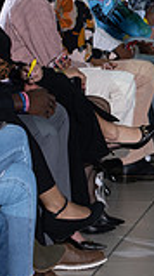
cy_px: 96
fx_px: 2171
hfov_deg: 4.0
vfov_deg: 7.2
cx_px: 362
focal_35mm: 298
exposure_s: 1/160
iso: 1250
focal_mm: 78
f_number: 5
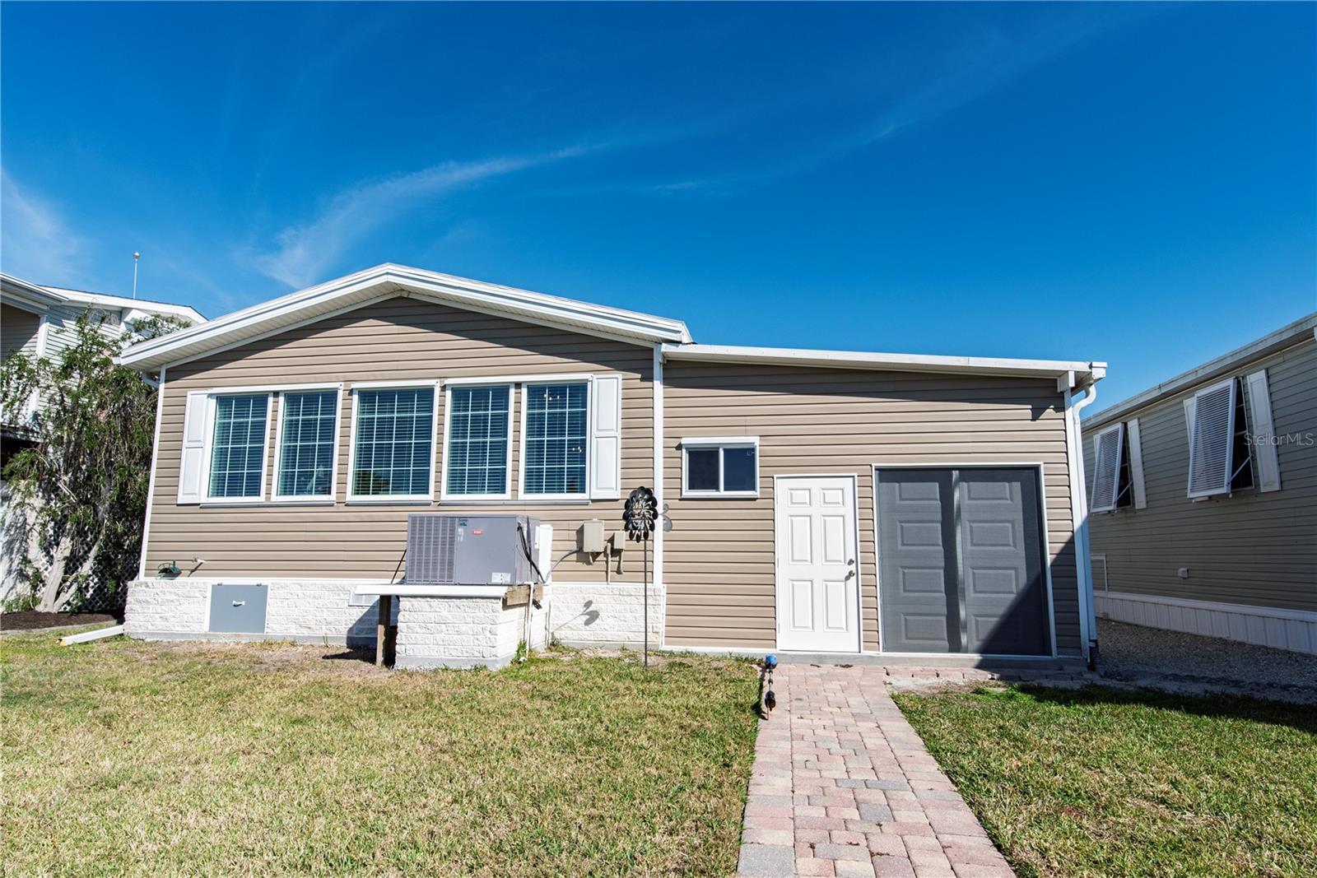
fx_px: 732
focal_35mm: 20
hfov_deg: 84.0
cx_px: 658
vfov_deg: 61.9
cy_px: 439
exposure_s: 1/640
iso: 100
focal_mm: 20
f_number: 13
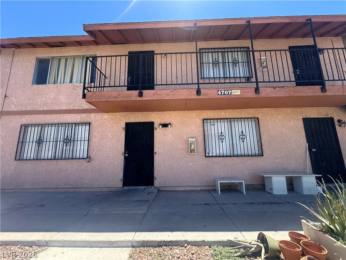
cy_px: 130
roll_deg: +0.7
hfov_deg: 102.1
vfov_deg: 85.7
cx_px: 173
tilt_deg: +9.6
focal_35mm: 14
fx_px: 140
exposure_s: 1/581
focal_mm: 2.22
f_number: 2.2
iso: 40
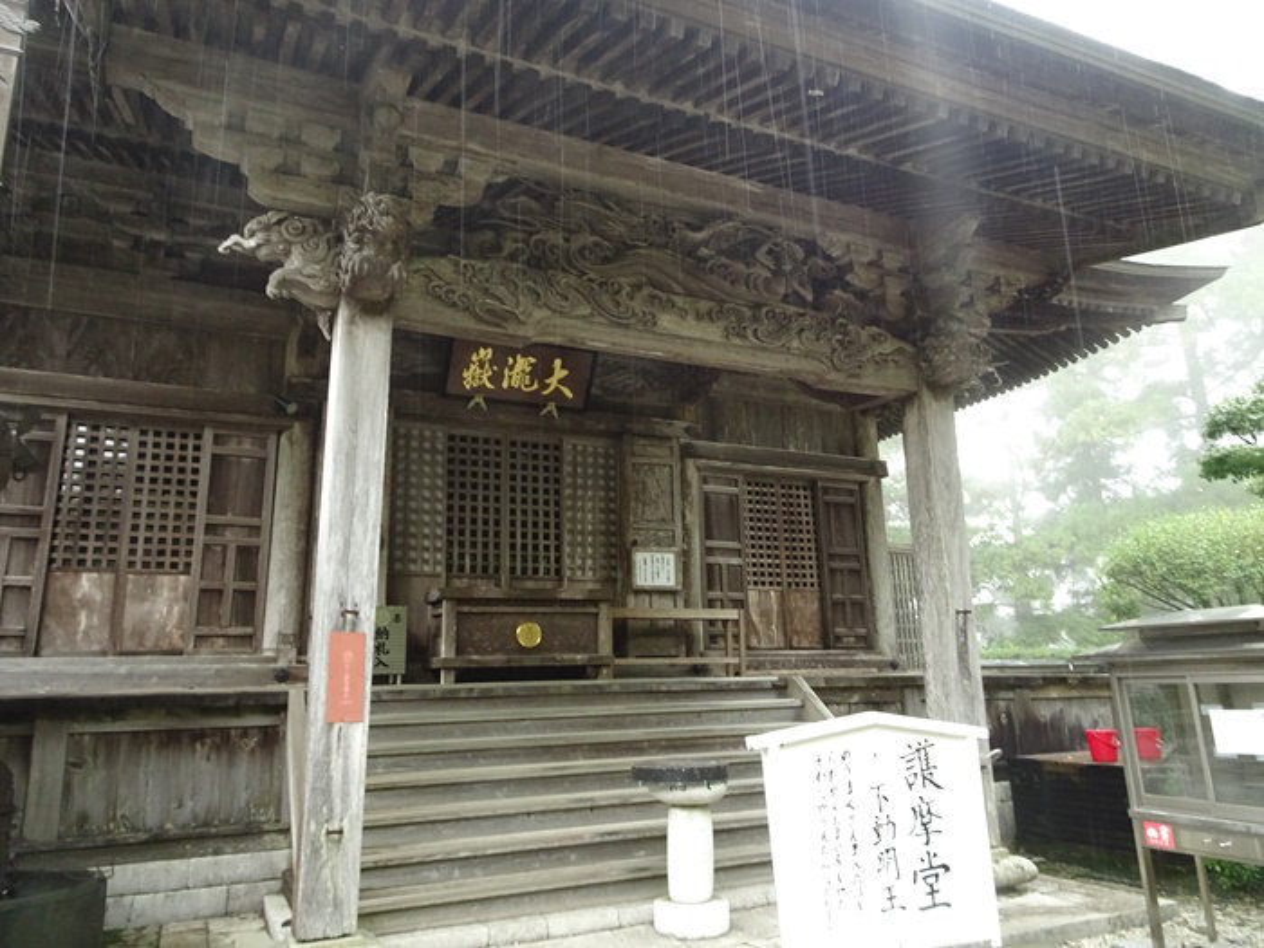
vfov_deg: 56.8
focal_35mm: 24
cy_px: 474
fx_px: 876
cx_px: 632
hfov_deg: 71.6
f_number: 3.5
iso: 400
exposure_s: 1/30
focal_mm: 4.1
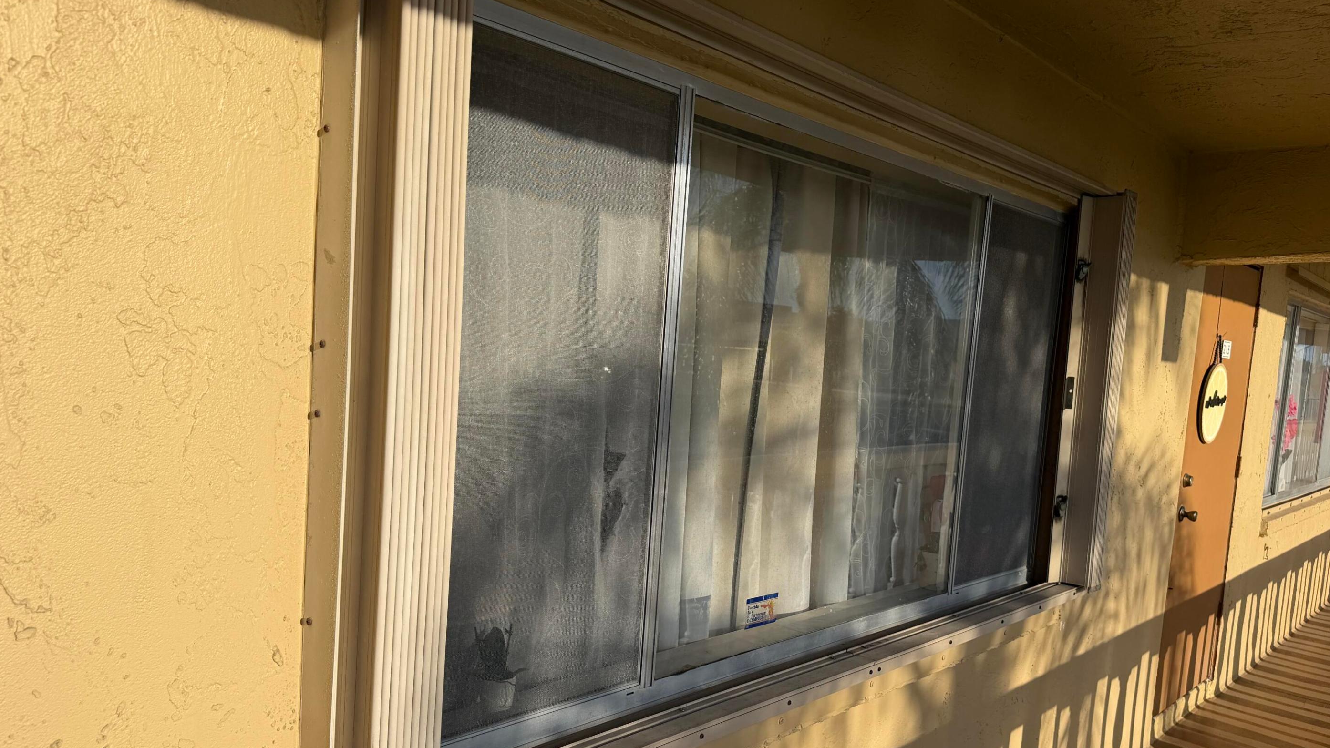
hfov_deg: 69.9
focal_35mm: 27
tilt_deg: -5.7
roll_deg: -2.9
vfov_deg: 42.7
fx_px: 952
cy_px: 437
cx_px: 676
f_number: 1.78
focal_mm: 6.76
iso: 80
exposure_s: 1/6173
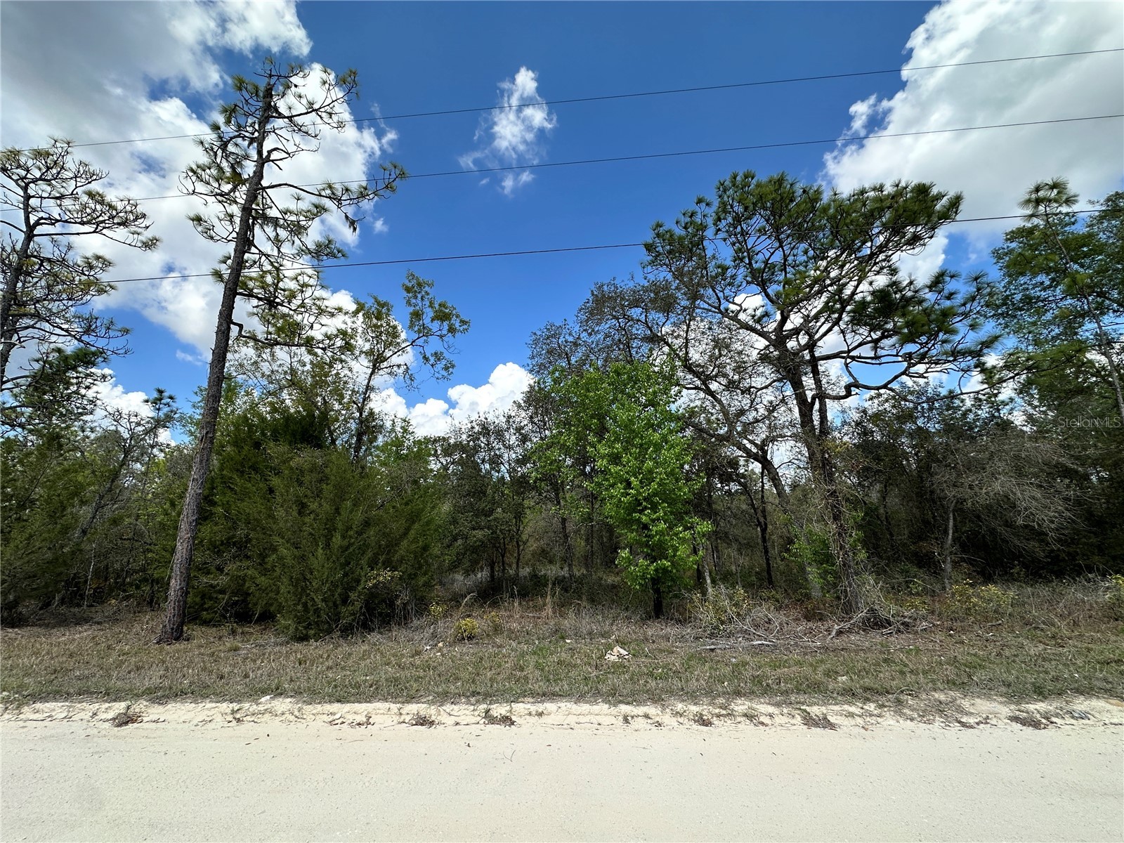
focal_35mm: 14
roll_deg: +1.9
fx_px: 455
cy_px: 422
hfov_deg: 102.1
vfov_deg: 85.7
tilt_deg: +13.7
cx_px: 562
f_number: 2.2
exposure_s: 1/1335
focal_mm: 2.22
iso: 50
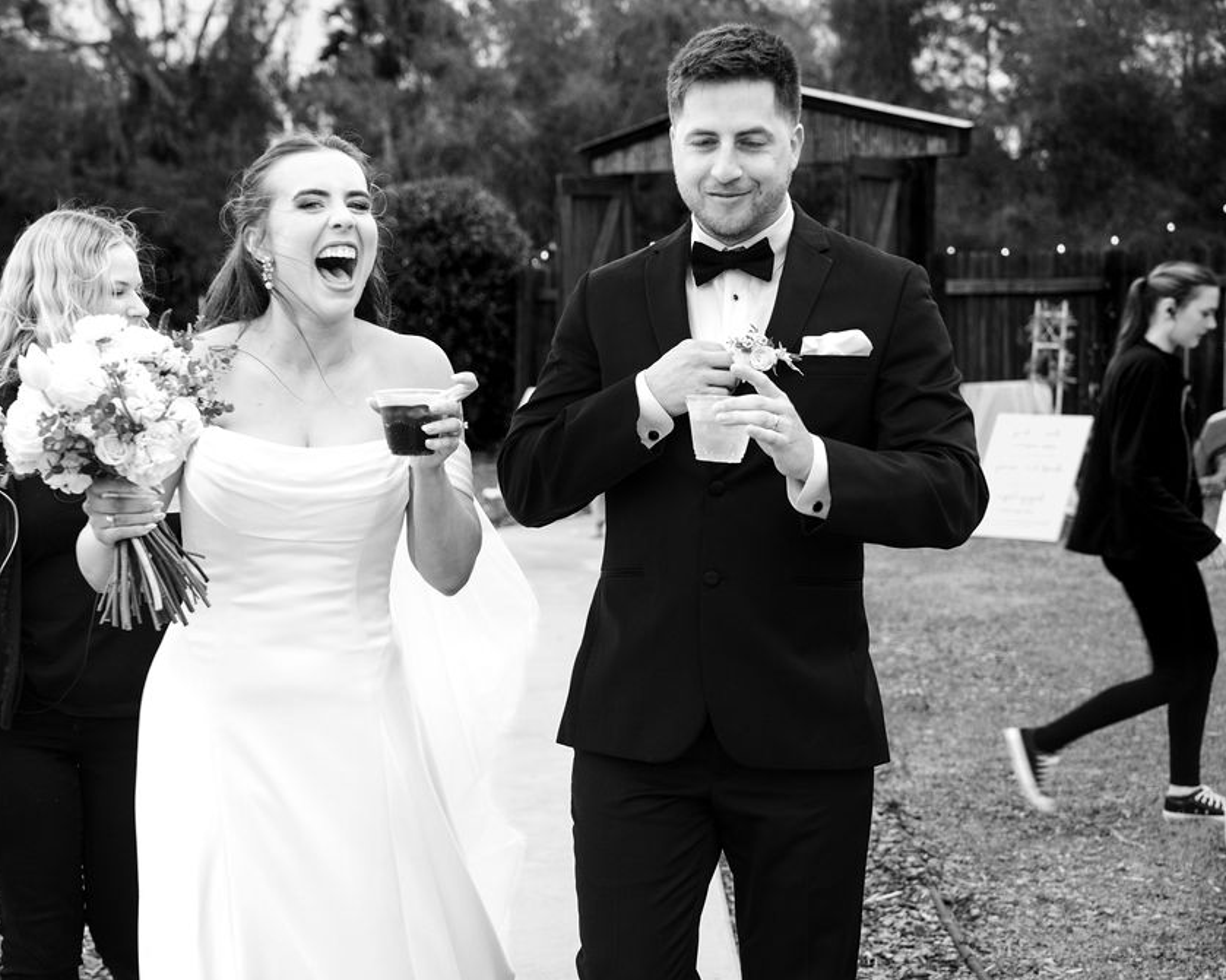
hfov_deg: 30.9
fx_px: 2213
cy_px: 487
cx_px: 528
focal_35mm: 61
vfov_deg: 25.0
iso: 500
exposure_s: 1/125
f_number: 4.5
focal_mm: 52
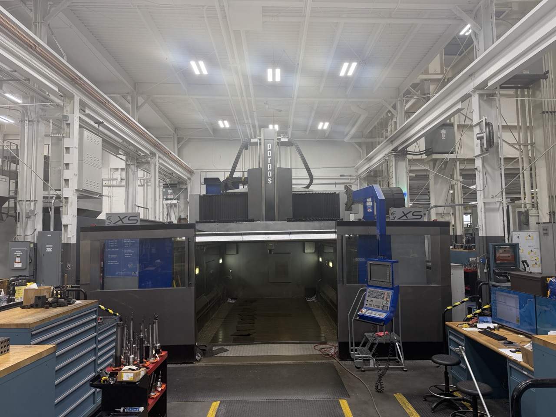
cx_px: 278
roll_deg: +1.3
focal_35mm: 24
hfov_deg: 71.6
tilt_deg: +4.1
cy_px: 208
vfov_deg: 56.8
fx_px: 385
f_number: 1.78
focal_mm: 6.76
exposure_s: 1/222
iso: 160
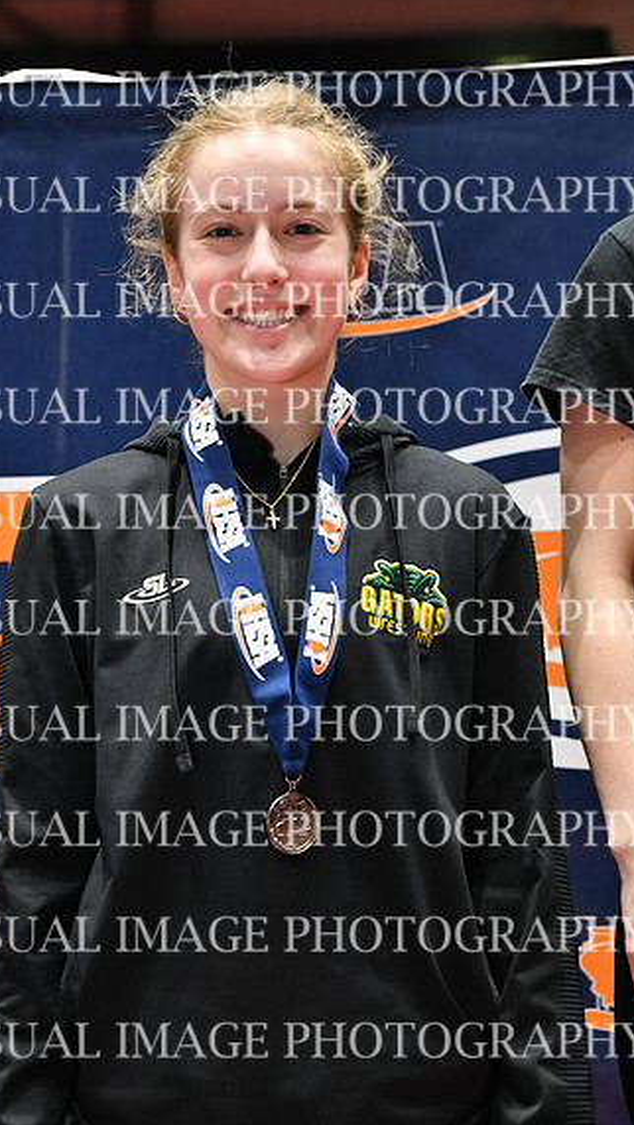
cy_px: 564
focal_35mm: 69
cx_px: 271
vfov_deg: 30.6
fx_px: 2061
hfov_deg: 17.5
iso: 3200
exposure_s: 1/200
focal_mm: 65
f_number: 5.6
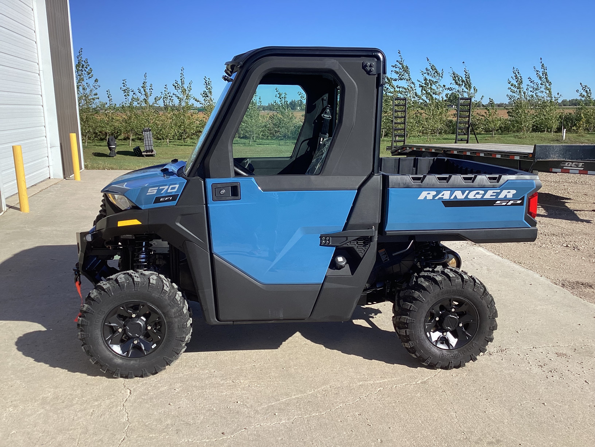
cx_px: 298
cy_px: 224
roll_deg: +1.2
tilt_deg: -13.7
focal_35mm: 31
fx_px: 533
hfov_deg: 58.4
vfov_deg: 45.4
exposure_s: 1/1006
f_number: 2.4
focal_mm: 3.3
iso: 25
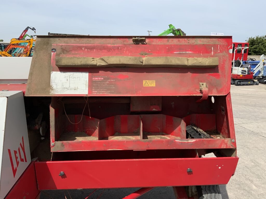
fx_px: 223
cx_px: 133
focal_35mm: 29
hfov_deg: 61.7
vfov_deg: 48.2
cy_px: 100
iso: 16
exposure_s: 1/1675
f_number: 1.8
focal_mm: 3
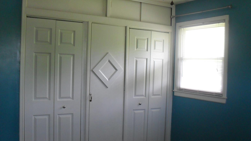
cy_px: 77
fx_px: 260
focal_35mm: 39
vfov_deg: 30.4
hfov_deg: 51.6
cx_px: 127
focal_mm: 6.3
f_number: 3.2
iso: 200
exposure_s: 1/30
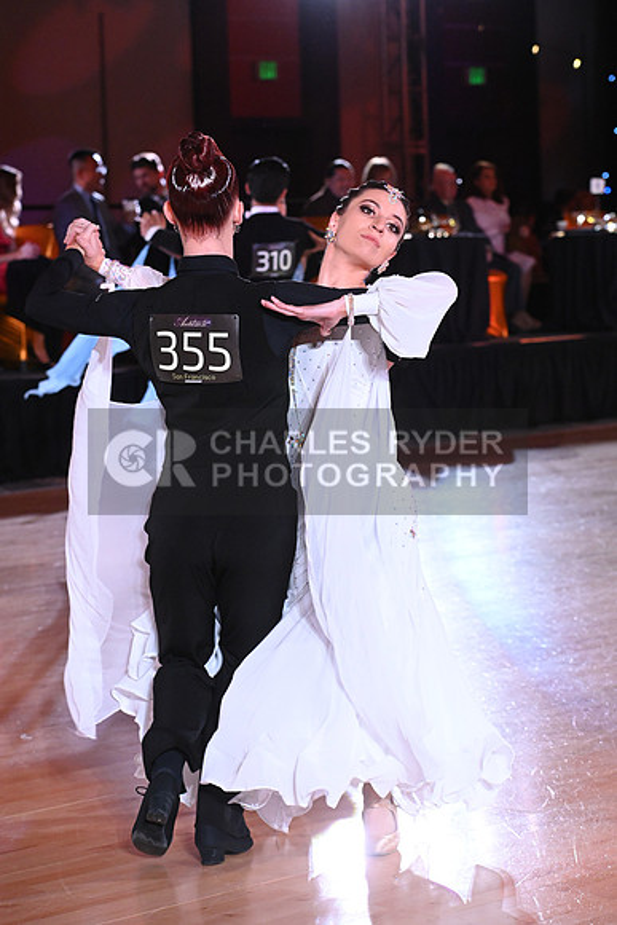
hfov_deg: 13.0
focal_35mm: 105
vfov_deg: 19.5
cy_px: 462
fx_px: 2698
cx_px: 308
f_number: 6.3
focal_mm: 105
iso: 5000
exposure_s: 1/400
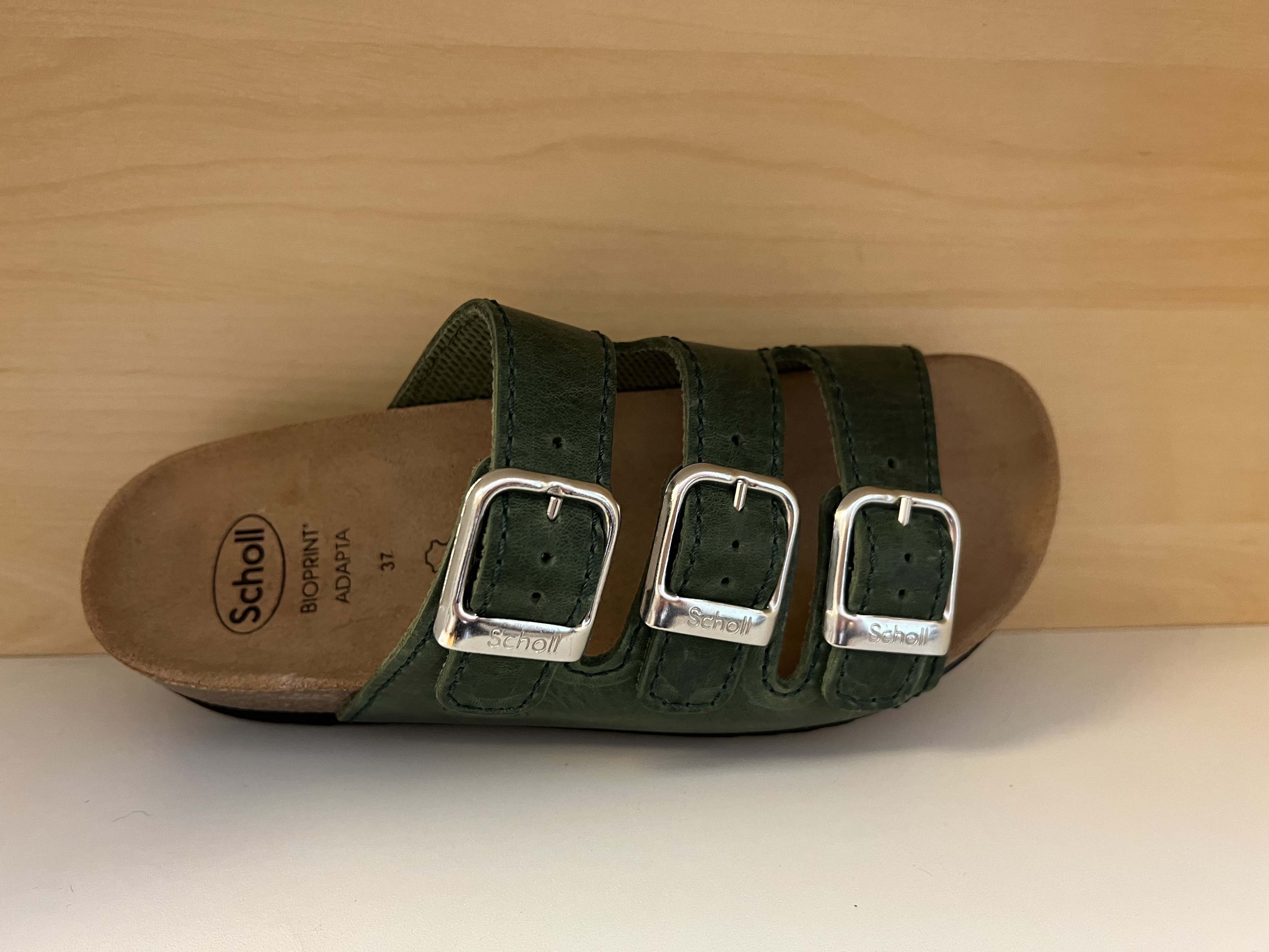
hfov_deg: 67.3
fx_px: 953
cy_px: 476
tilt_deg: -17.3
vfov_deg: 53.1
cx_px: 634
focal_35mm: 26
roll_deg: -0.4
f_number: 1.5
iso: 250
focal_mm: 5.7
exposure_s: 1/50
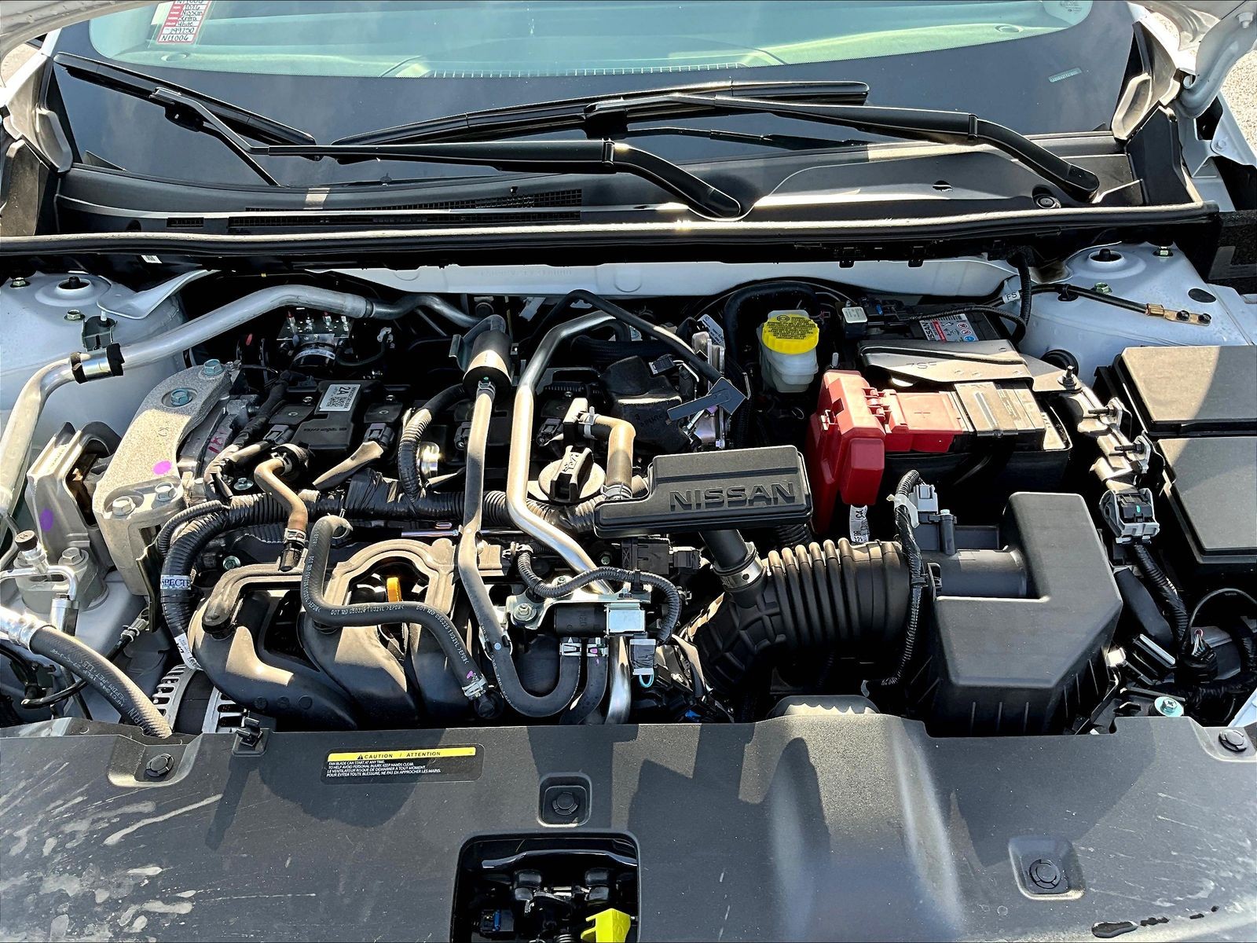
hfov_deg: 61.7
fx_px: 1053
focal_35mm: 29
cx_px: 628
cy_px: 472
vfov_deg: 48.2
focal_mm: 3
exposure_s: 1/200
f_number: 1.8
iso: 25
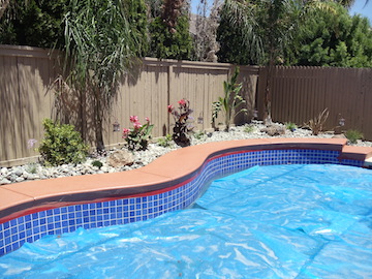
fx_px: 473
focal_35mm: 44
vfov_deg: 32.9
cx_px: 186
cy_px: 140
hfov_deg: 42.9
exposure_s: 1/250
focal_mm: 6
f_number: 7.1
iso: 100
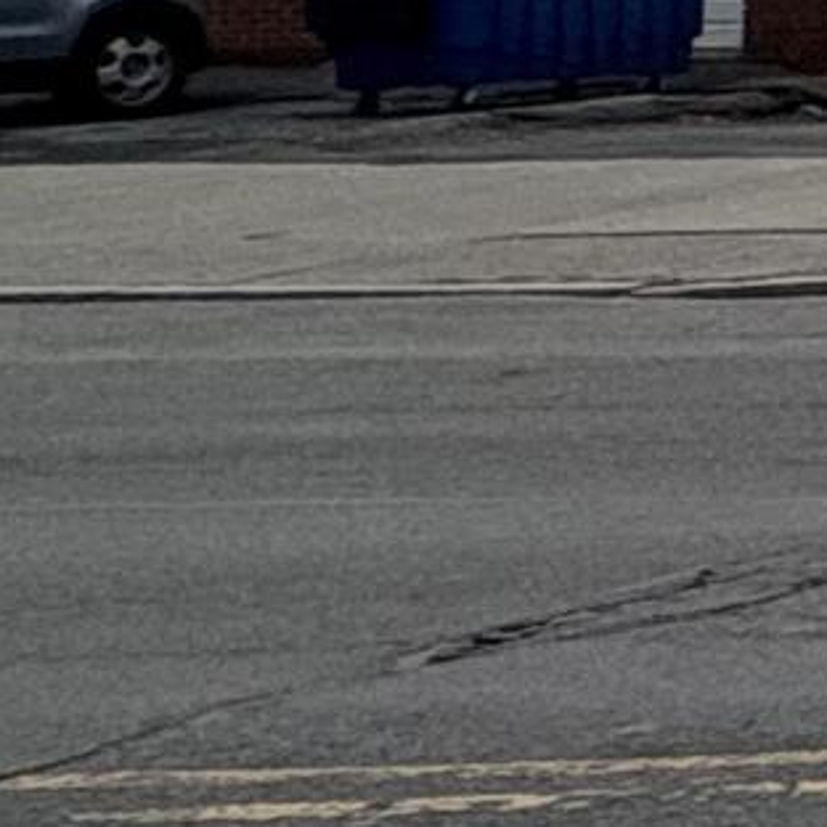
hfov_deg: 7.9
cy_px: -207
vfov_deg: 14.1
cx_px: 3419
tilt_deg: +3.0
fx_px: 3216
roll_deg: -0.1
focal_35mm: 119
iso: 50
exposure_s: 1/4630
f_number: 2.2
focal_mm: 2.22
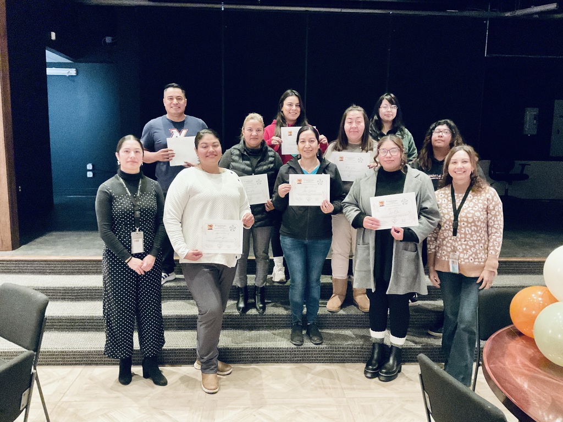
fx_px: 472
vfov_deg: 48.2
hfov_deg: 61.7
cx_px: 282
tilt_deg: -8.9
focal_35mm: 29
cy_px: 211
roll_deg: -0.7
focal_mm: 3
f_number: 1.8
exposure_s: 1/24
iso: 500
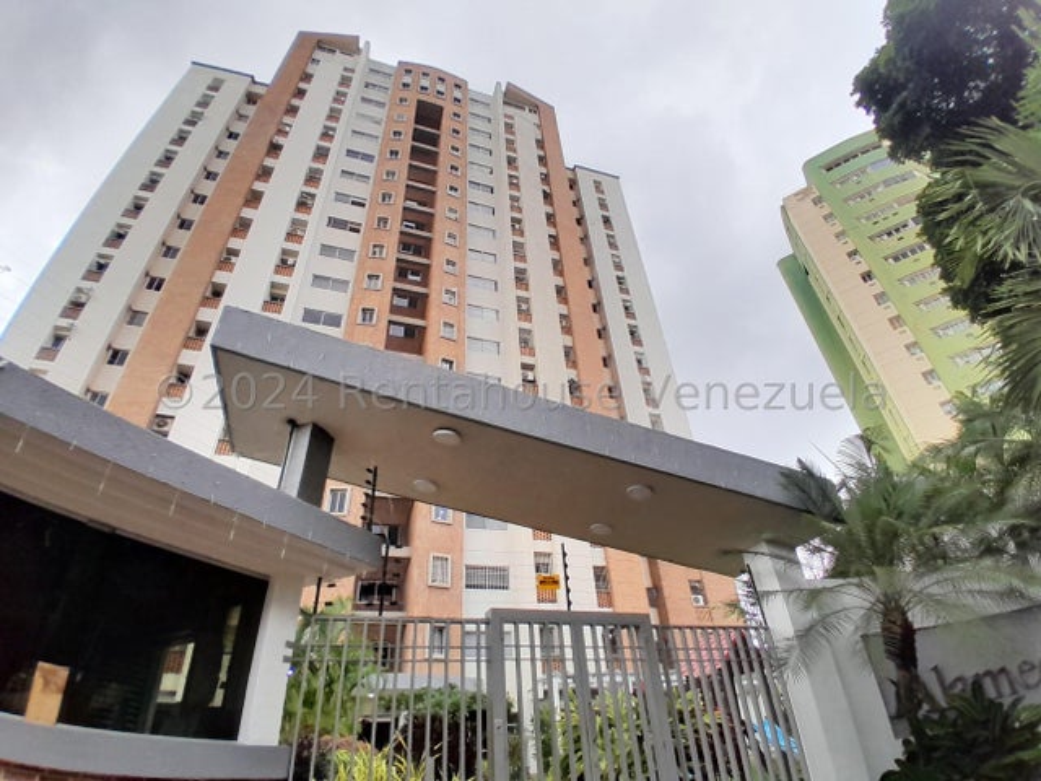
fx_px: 511
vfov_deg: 74.7
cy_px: 390
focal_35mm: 17
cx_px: 520
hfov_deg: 91.0
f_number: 2.2
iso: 40
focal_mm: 1.46
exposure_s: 1/213
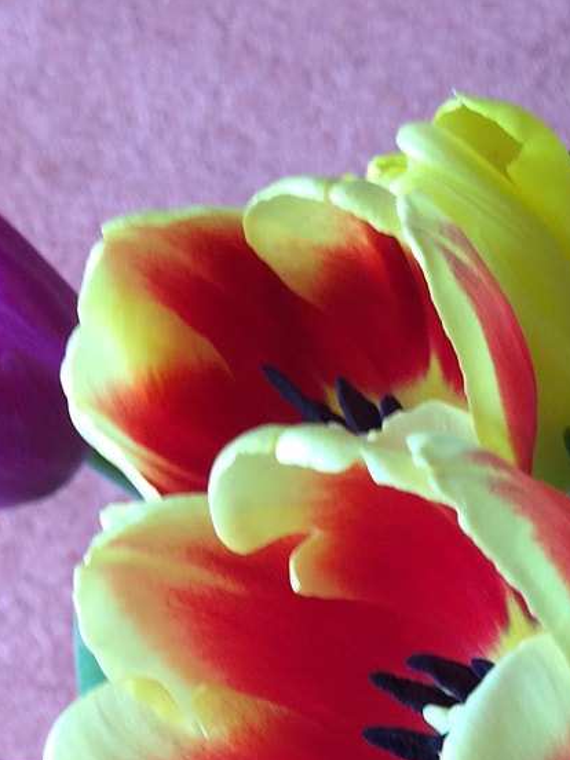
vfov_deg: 20.5
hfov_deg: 17.0
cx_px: 643
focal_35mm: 84
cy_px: 1075
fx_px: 1844
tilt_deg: -82.3
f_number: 2.2
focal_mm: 4.15
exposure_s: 1/50
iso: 40
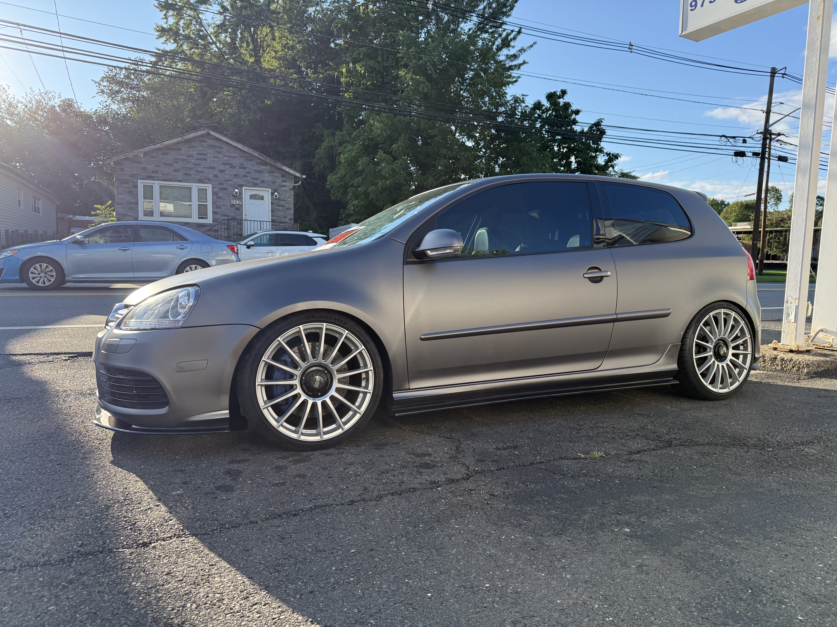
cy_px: 314
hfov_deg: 71.6
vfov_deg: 56.8
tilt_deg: -5.5
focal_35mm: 24
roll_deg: -1.6
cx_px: 418
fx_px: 580
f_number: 1.78
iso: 100
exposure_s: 1/1522
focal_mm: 6.76
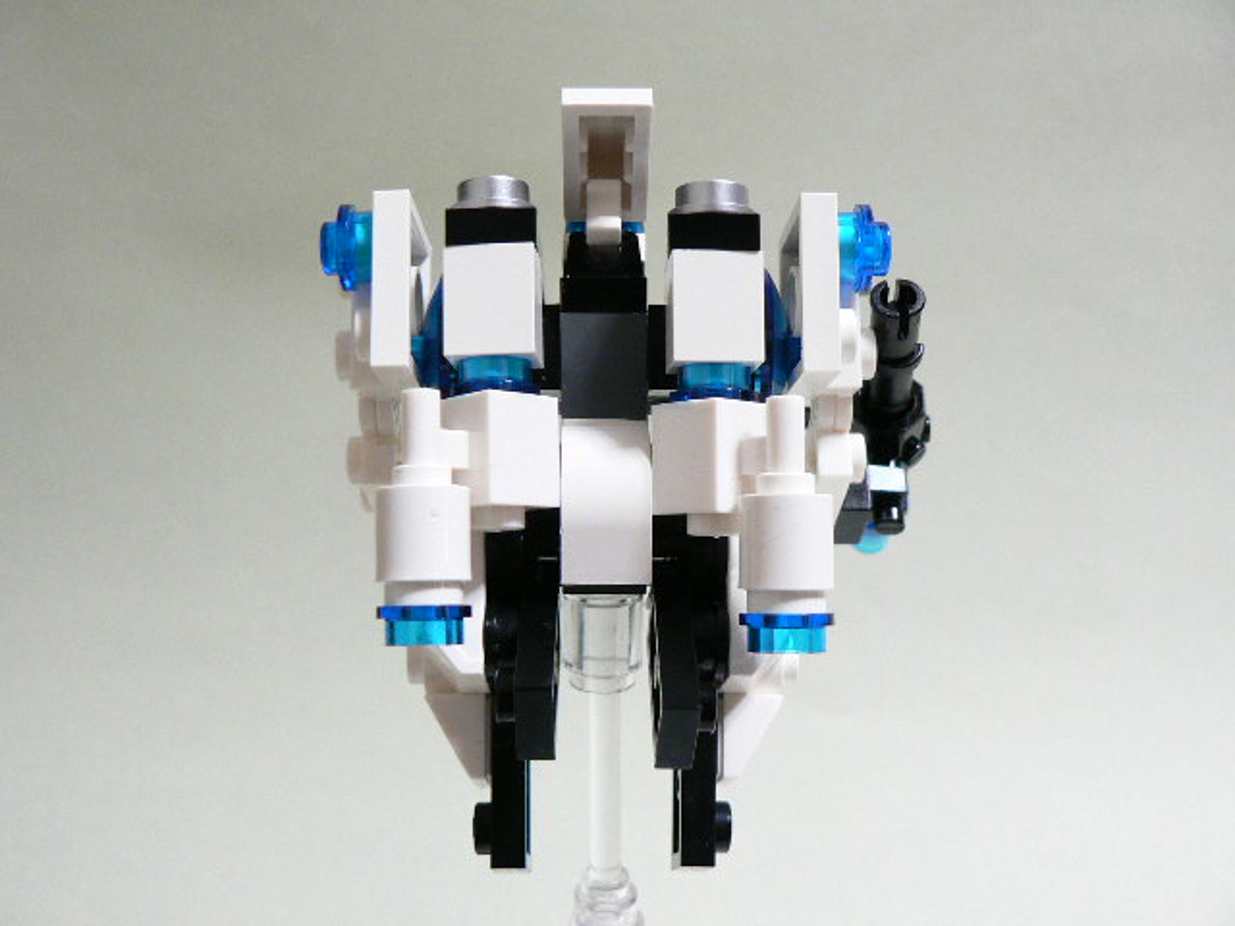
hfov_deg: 51.4
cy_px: 463
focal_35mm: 36
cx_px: 618
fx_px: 1284
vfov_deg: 39.7
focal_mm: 6
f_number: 2.8
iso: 200
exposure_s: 1/15
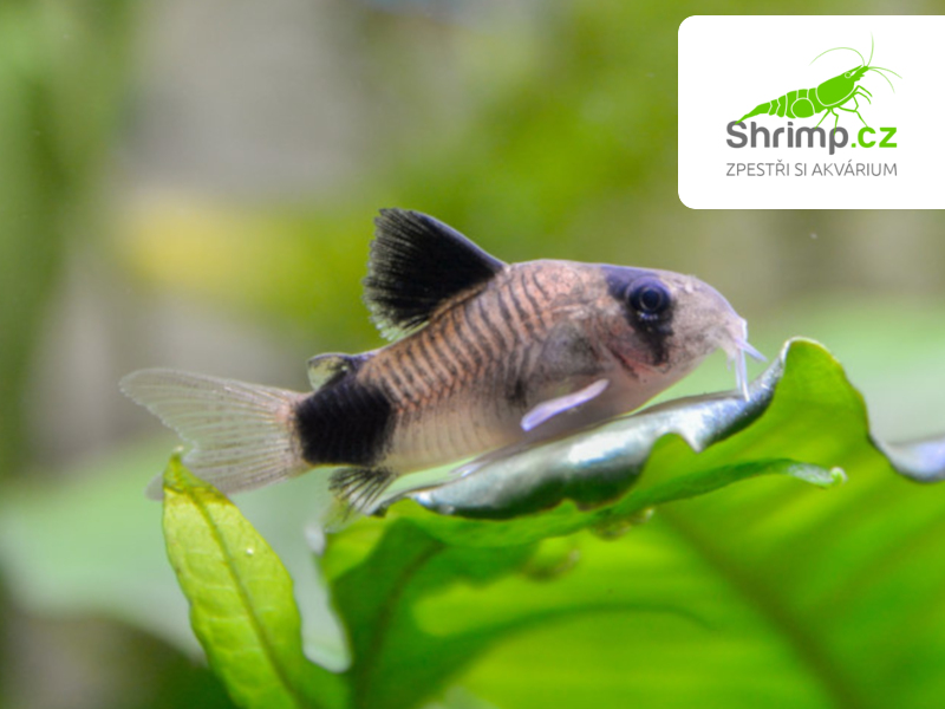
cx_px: 472
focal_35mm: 36
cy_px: 354
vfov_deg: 39.7
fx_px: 983
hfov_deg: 51.4
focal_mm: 6
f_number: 3.2
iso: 80
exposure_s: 1/40
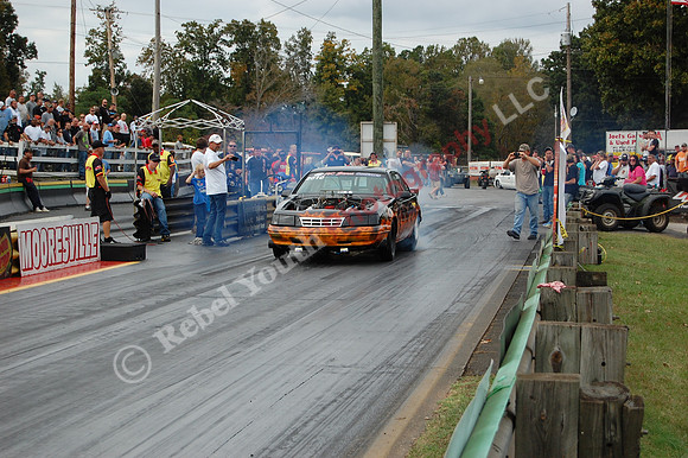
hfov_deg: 24.6
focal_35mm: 82
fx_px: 1576
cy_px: 229
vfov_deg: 16.5
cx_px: 344
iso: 400
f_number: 5.6
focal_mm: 55
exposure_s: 1/640
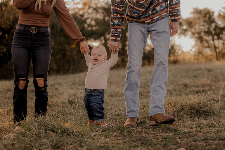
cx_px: 140
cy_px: 61
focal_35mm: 63
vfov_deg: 21.4
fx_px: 396
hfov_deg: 31.6
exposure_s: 1/1250
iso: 250
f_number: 1.8
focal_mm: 50
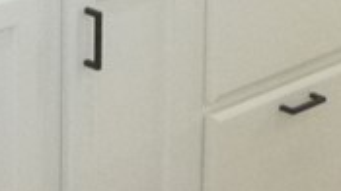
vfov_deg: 6.1
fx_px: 1671
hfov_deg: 11.5
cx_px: -12
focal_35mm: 185
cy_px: -363
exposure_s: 1/100
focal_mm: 5.2
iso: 400
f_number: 3.3
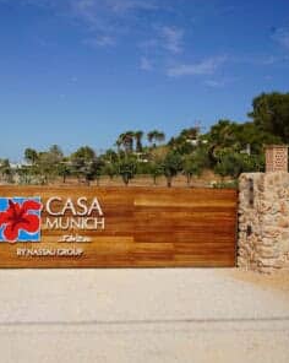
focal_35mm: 50
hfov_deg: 29.2
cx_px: 39
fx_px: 536
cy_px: 180
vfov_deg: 37.4
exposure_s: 1/320
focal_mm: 35
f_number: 10
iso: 100
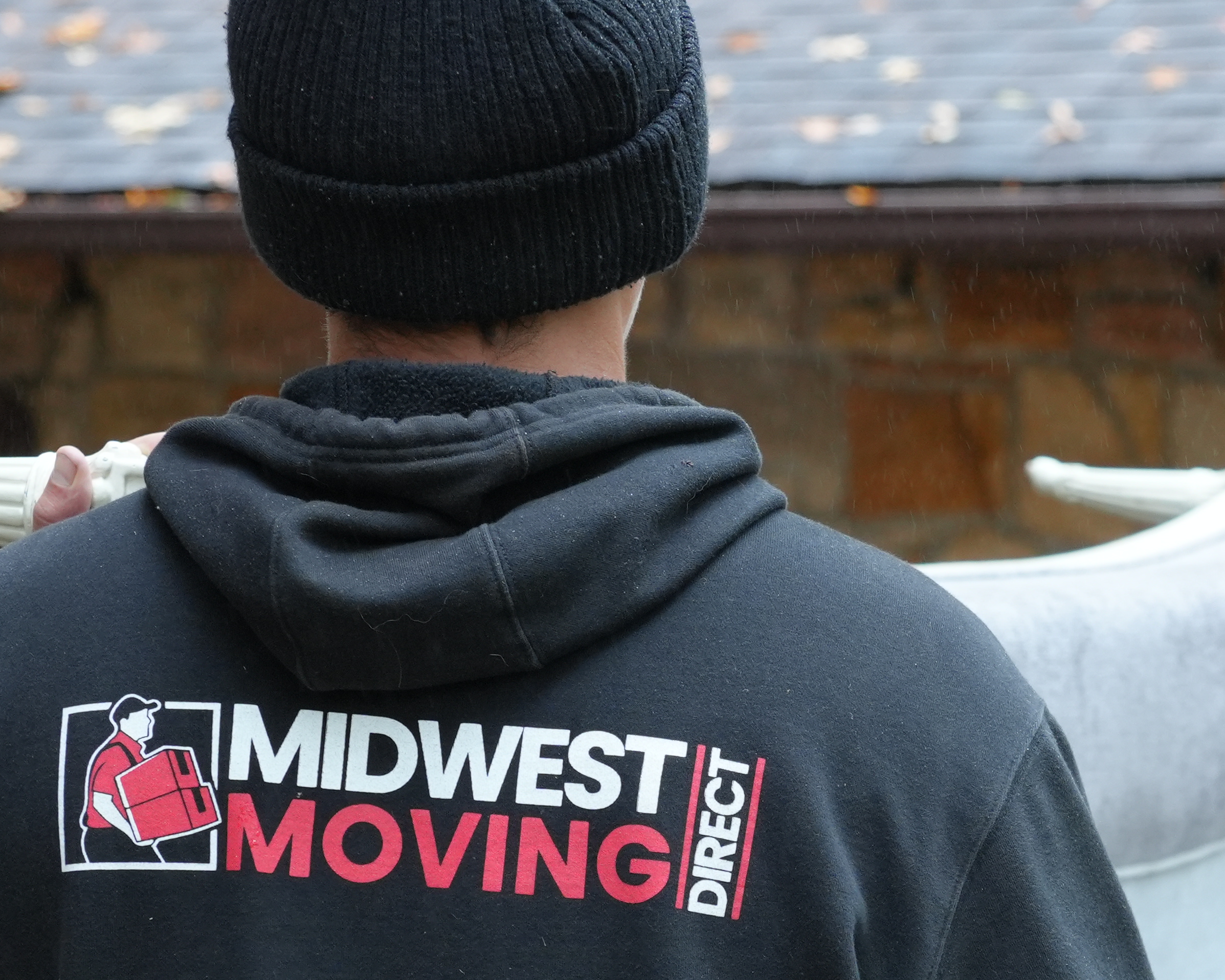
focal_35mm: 182
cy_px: 924
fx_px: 6598
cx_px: 911
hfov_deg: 10.6
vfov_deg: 8.5
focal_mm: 50
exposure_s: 1/160
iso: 640
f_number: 4
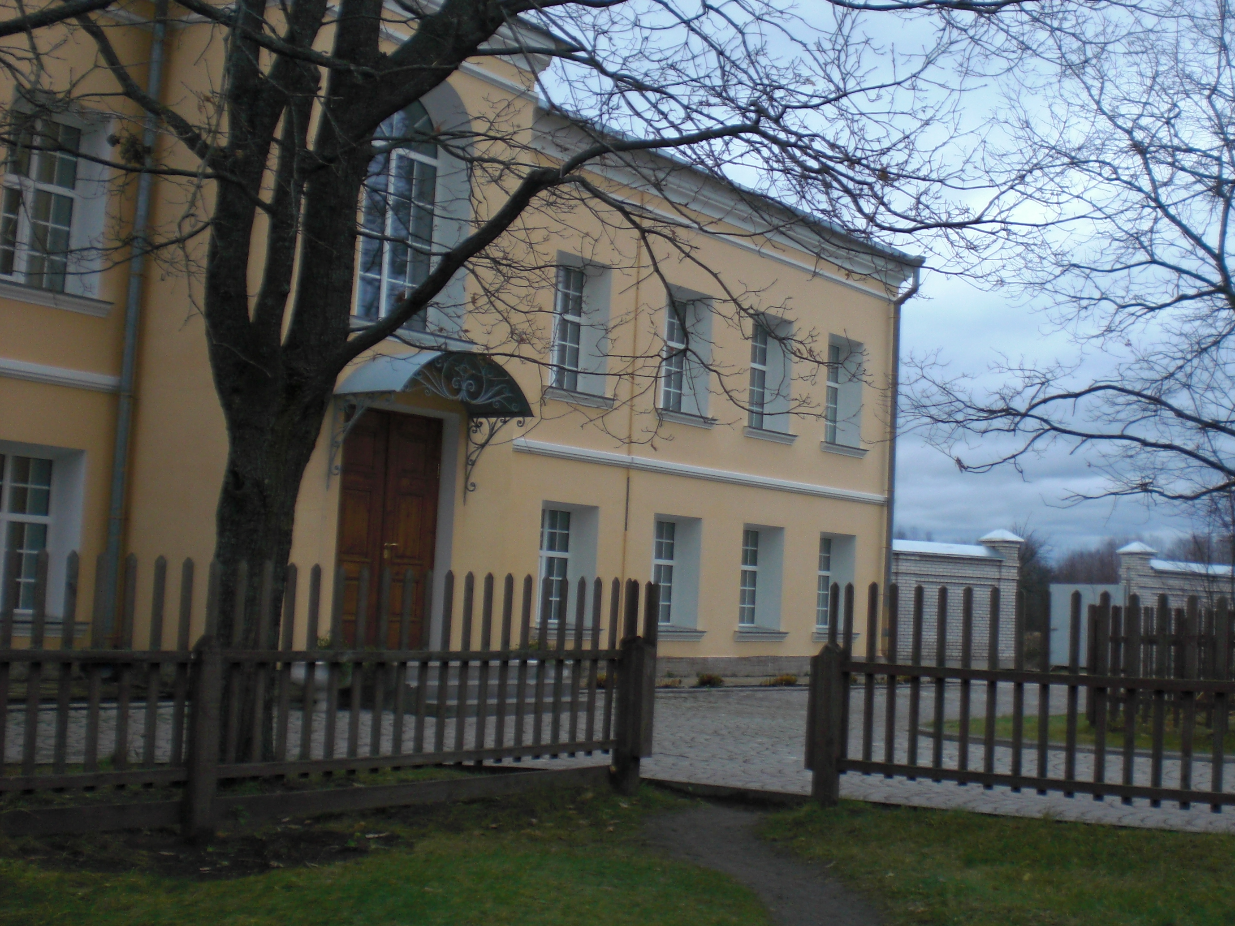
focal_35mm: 45
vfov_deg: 32.2
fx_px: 1605
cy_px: 416
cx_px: 729
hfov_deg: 41.9
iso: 100
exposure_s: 1/100
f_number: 3.1
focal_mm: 6.3
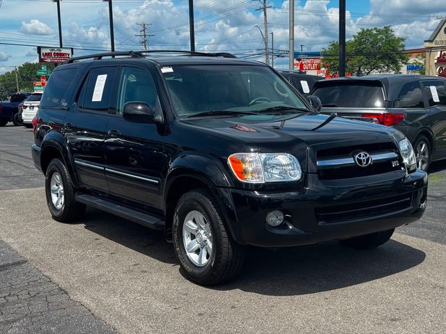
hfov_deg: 39.7
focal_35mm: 48
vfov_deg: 30.3
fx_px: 618
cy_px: 167
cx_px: 223
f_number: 1.78
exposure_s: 1/3257
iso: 64
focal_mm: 6.76
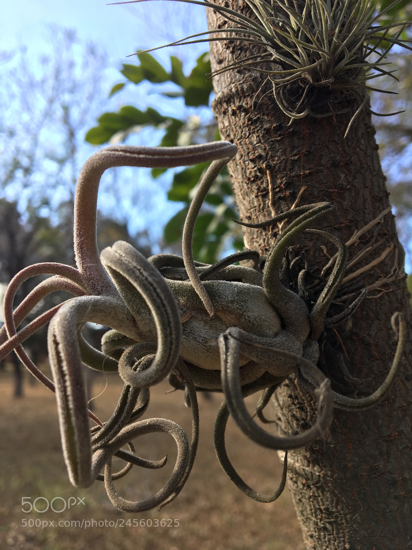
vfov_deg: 61.7
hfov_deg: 48.2
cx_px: 206
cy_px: 275
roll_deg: -0.6
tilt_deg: +11.6
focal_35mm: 29
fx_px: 460
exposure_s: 1/195
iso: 25
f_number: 2.2
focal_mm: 4.15
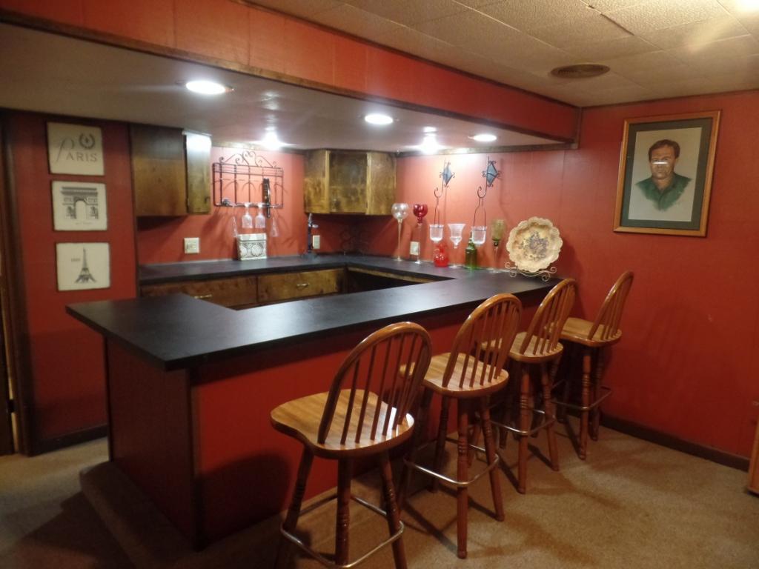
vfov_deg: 58.9
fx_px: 504
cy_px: 284
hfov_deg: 73.9
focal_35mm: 23
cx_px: 380
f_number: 2.8
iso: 480
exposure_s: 1/15
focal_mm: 4.1
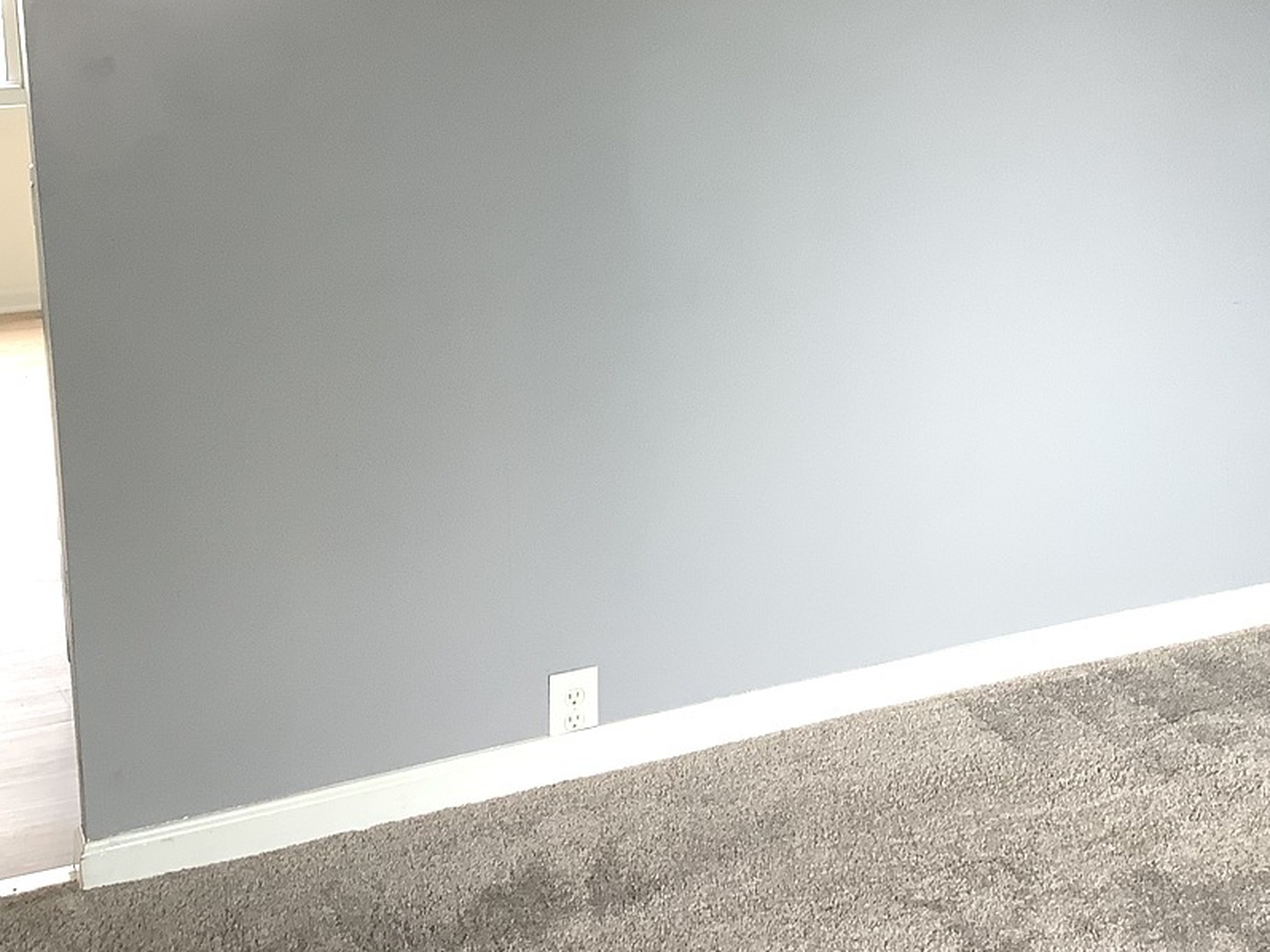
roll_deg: +0.7
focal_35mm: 56
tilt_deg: -10.6
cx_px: 706
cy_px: 191
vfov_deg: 25.7
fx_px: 2055
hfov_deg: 34.3
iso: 80
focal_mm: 3.3
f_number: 2.4
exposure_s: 1/60
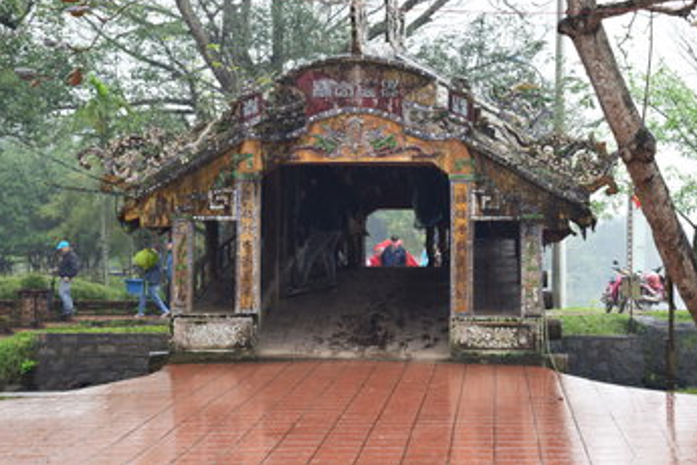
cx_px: 354
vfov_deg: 14.3
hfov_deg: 21.3
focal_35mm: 96
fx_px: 1850
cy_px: 197
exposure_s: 1/50
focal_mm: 55
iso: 400
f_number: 8
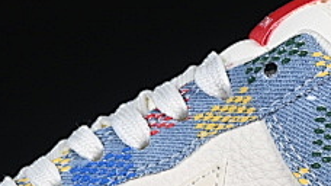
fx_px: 3263
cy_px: 171
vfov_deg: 3.3
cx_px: 189
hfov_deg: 5.8
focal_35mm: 372
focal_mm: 50
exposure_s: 1/80
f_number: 8
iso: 160
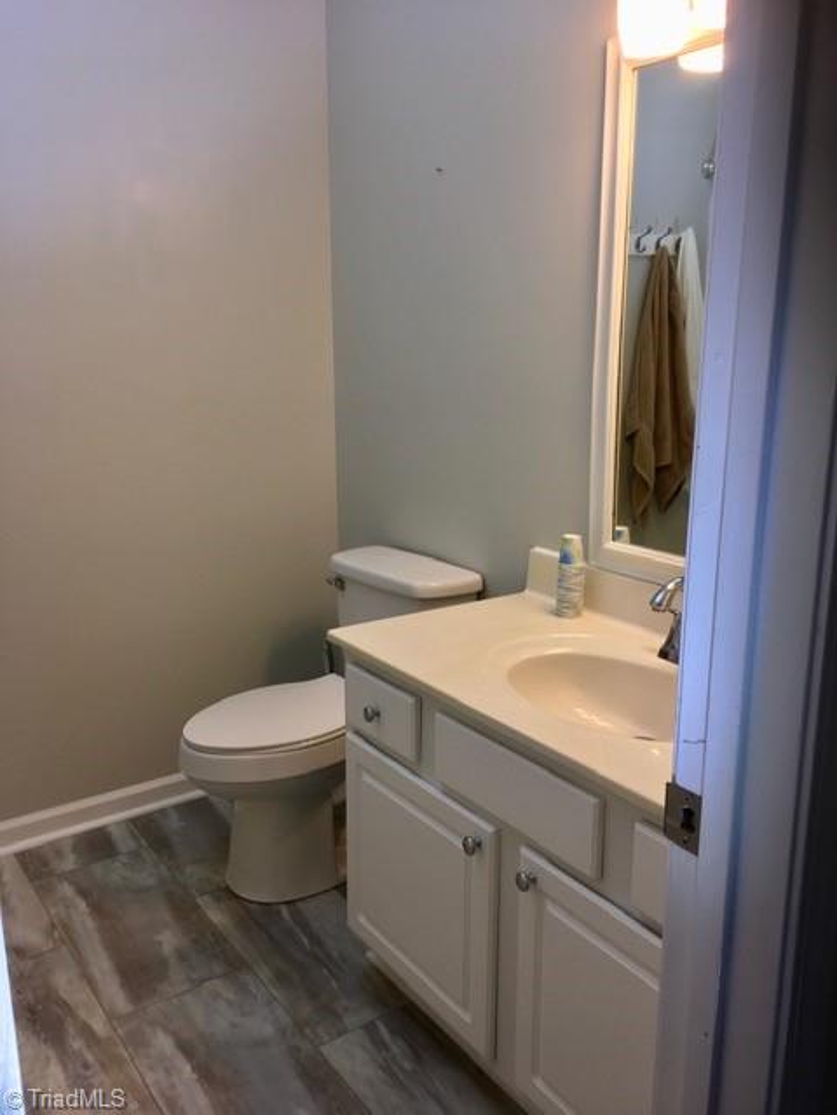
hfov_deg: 48.2
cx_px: 418
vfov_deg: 61.7
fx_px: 935
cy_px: 558
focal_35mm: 29
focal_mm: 4.15
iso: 25
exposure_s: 1/40
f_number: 2.2
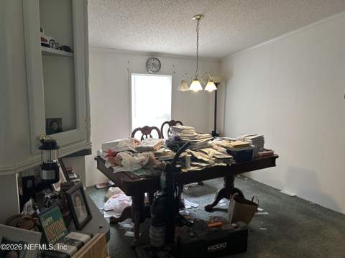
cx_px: 172
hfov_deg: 67.4
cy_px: 129
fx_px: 259
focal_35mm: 26
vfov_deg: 53.0
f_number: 1.5
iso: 160
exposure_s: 1/60
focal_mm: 5.7
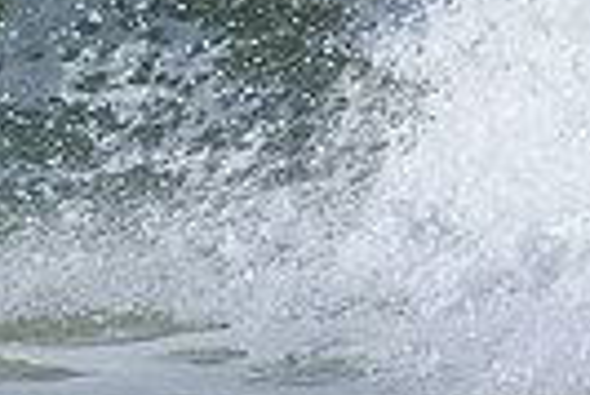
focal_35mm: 3497
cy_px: -348
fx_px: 57374
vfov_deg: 0.4
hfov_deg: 0.6
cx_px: -466
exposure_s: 1/2000
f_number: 6.3
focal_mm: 800
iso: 250
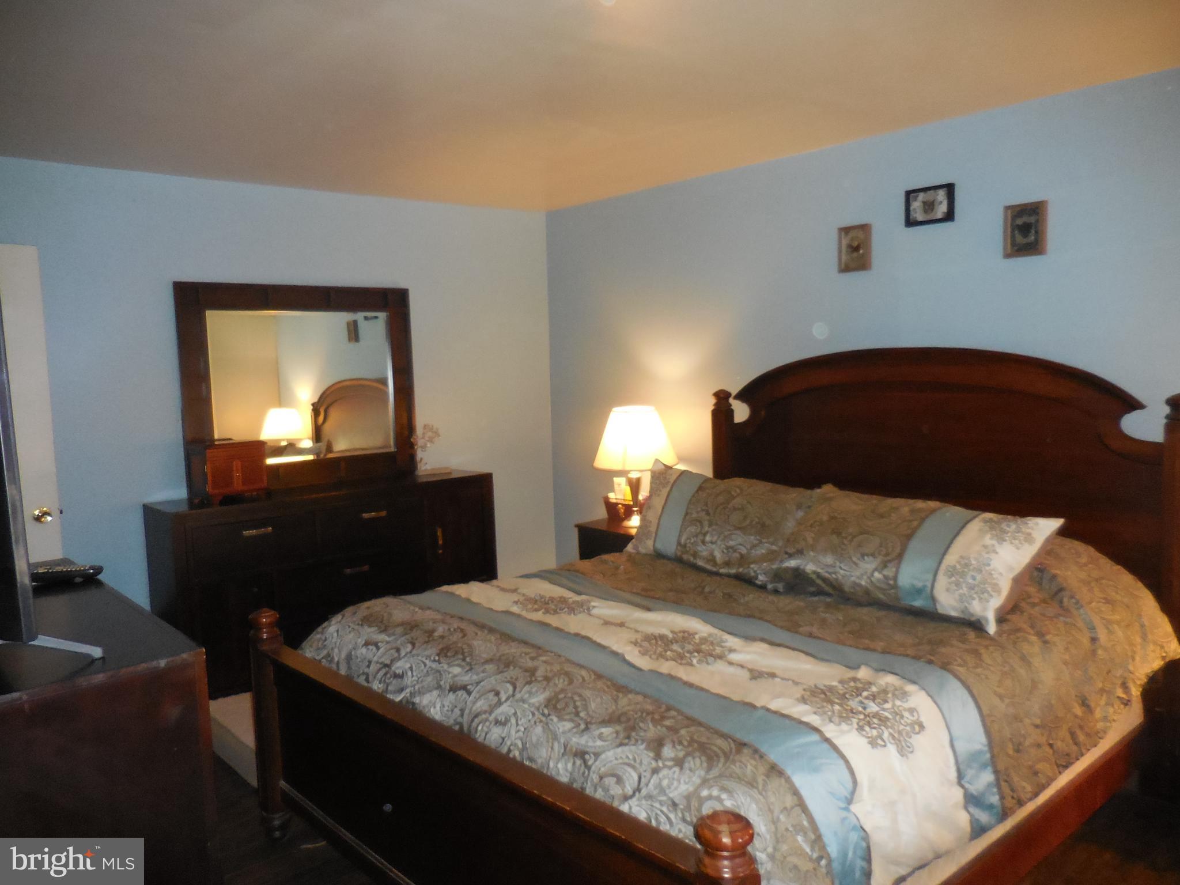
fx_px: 852
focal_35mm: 25
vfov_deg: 54.9
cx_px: 590
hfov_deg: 69.4
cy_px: 442
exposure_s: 1/25
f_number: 3.3
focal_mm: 4.5
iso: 640
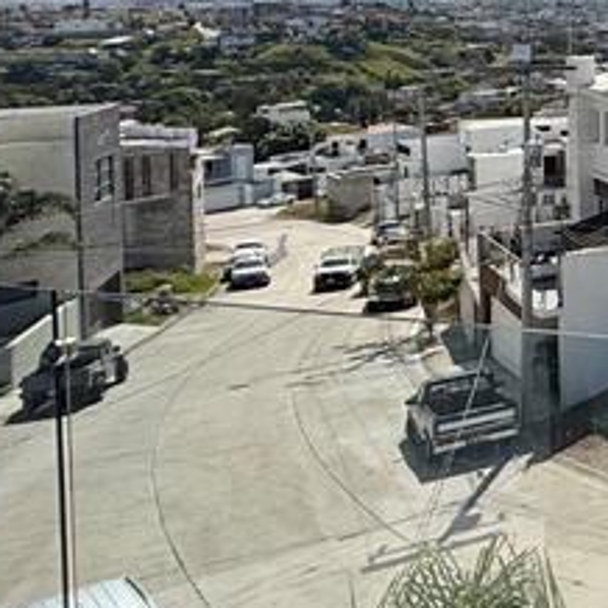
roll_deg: +1.2
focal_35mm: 58
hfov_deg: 20.2
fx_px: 1153
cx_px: 1124
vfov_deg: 27.8
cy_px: 0
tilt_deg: -0.6
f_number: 2.2
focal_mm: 2.22
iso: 50
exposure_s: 1/4149
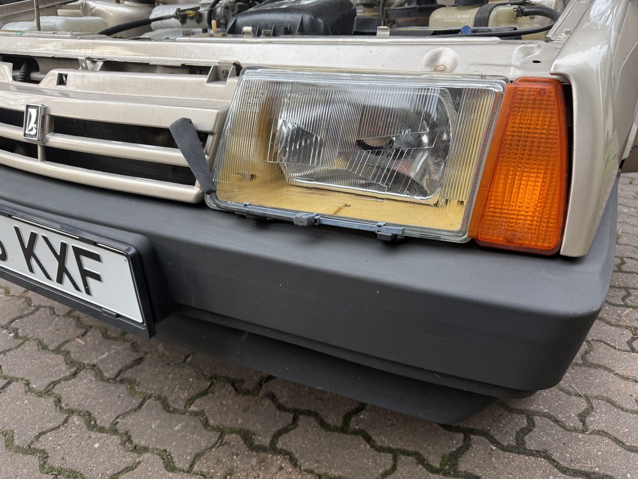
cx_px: 319
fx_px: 442
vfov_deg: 56.8
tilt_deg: -26.5
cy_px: 240
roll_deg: -0.7
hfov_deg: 71.6
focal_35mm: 24
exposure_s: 1/174
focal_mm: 6.76
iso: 100
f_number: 1.78
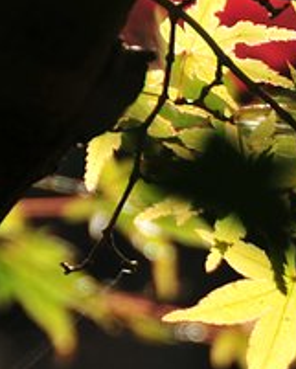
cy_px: 121
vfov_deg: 2.2
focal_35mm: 860
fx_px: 9410
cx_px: 467
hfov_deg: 1.8
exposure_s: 1/15
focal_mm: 120
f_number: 5.3
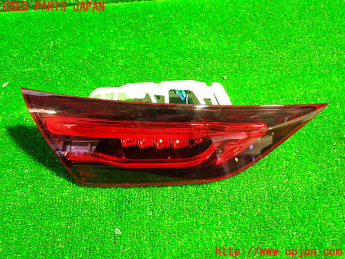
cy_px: 130
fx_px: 359
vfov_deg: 39.7
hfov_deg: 51.4
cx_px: 172
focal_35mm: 36
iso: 800
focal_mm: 6.37
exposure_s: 1/30
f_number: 2.5
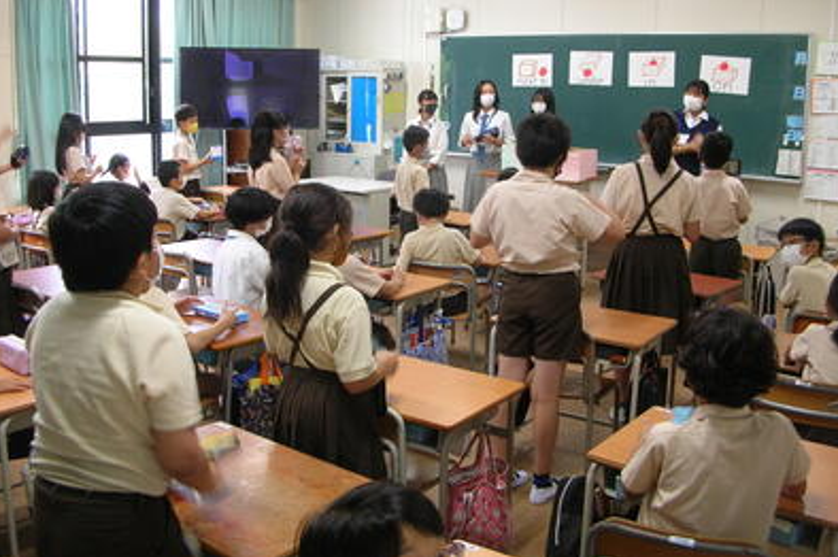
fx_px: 861
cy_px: 244
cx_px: 419
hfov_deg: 51.9
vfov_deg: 35.8
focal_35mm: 37
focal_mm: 5.8
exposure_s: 1/10.8
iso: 50
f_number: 2.8
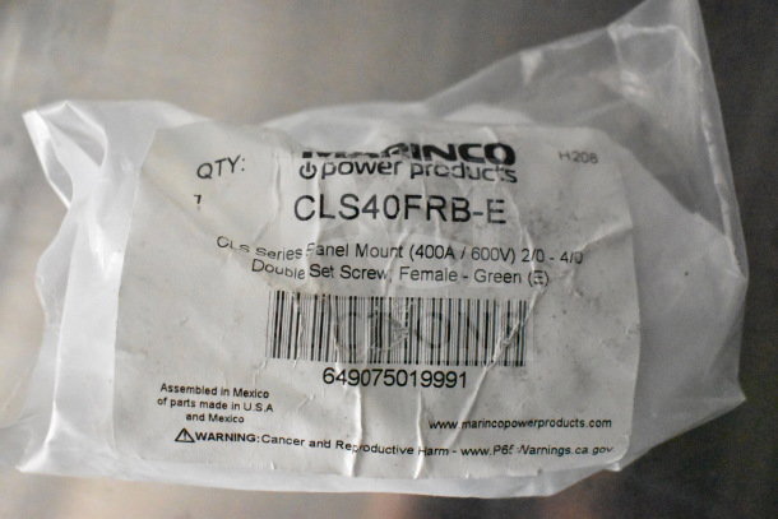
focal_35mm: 42
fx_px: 908
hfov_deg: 46.4
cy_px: 260
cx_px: 389
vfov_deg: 31.9
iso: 22800
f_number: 4.2
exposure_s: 1/50
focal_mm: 28
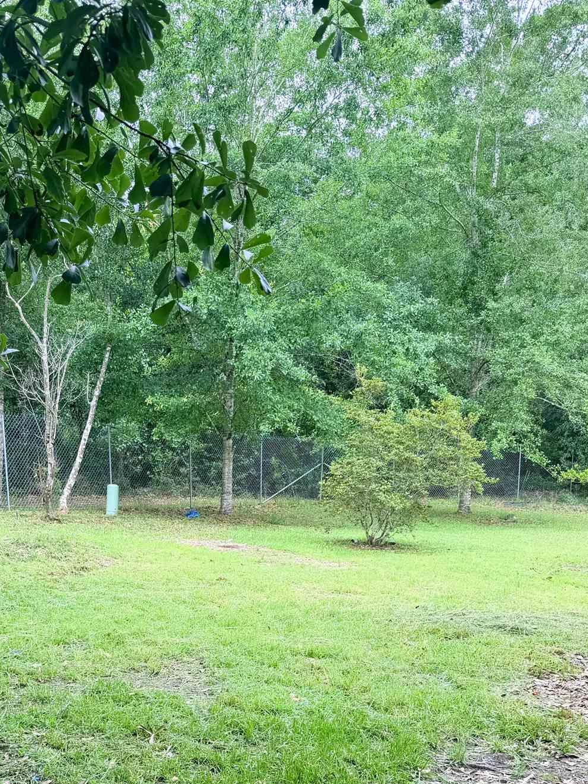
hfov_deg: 34.0
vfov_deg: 41.9
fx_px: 952
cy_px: 676
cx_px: 190
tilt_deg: -12.9
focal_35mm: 42
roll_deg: +0.1
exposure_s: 1/612
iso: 80
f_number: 1.78
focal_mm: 6.76
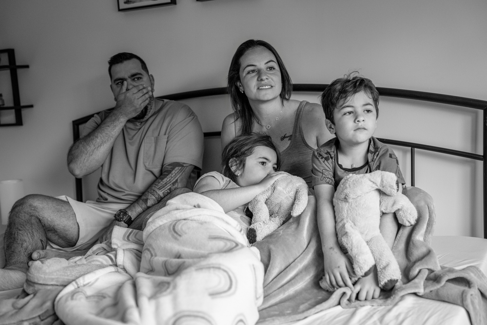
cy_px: 162
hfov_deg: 46.4
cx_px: 244
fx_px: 568
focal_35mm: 42
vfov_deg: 31.9
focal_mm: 42
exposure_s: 1/125
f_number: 2.8
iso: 800
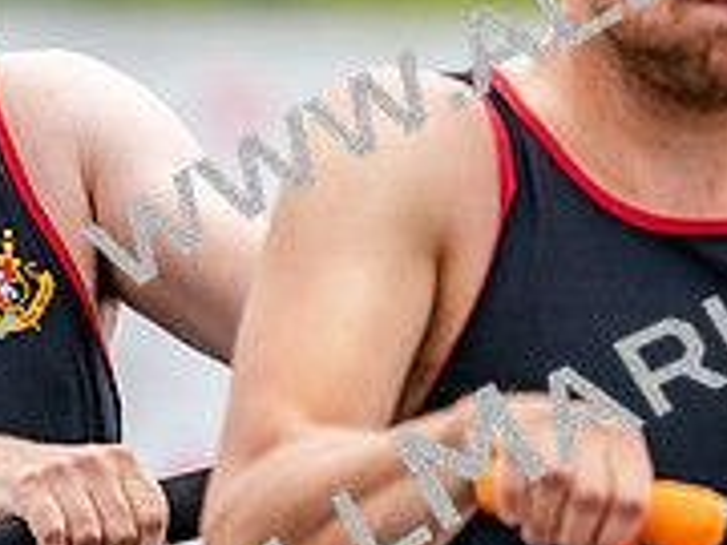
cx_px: -210
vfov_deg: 1.2
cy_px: 353
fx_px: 26063
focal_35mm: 1241
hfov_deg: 1.6
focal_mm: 400
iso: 400
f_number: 4.5
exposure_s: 1/2500
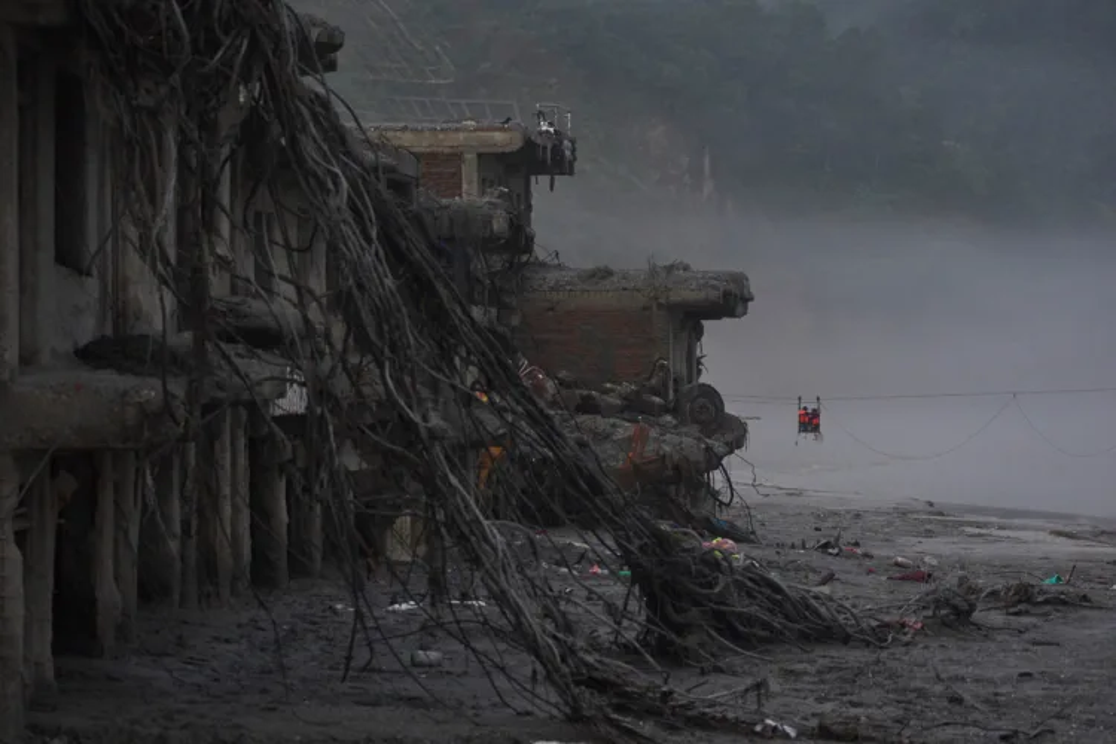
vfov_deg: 10.5
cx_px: 558
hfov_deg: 15.8
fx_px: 4030
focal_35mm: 130
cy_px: 372
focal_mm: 130
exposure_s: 1/1600
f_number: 5.6
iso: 1250
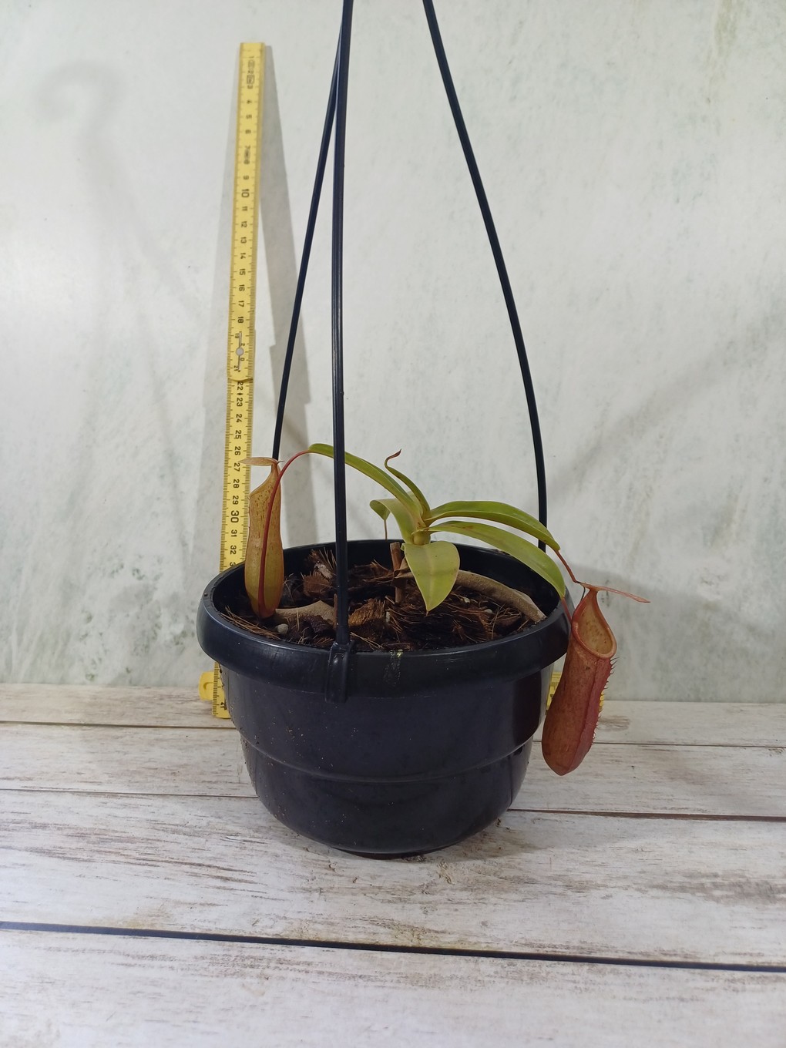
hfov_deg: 54.9
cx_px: 393
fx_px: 757
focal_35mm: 25
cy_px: 524
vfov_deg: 69.4
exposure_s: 1/50
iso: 64
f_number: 1.8
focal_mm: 4.65
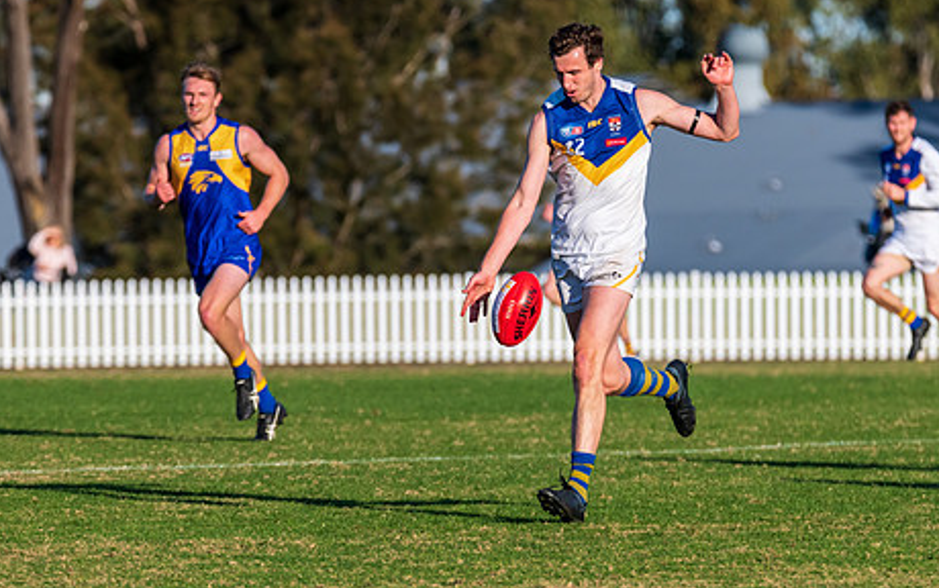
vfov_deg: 2.5
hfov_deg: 4.0
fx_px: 13519
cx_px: 551
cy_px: 277
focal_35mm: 528
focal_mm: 360
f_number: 8
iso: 800
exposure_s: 1/2500
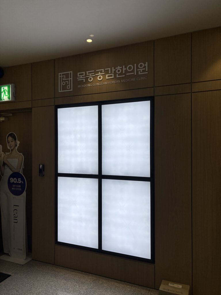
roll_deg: -0.2
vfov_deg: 67.3
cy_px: 148
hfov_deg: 53.1
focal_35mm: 26
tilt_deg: -0.2
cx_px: 110
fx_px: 221
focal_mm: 5.96
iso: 50
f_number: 1.6
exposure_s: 1/910
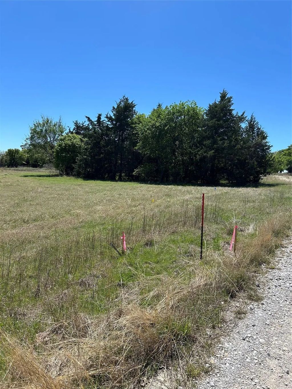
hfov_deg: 53.1
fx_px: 292
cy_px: 194
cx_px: 146
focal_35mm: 26
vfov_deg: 67.3
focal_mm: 5.7
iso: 50
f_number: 1.5
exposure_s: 1/3831
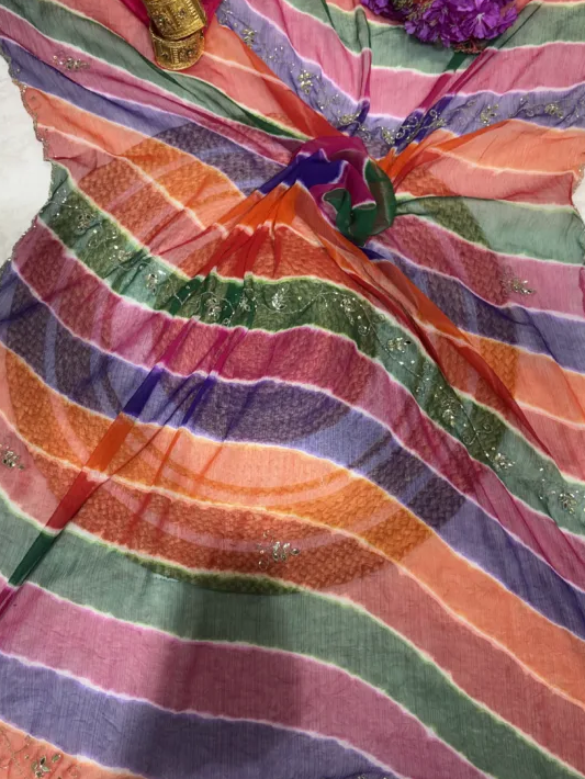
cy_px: 383
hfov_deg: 43.0
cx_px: 294
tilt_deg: -74.8
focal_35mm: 33
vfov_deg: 55.3
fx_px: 743
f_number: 1.6
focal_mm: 5.96
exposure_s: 1/100
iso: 50
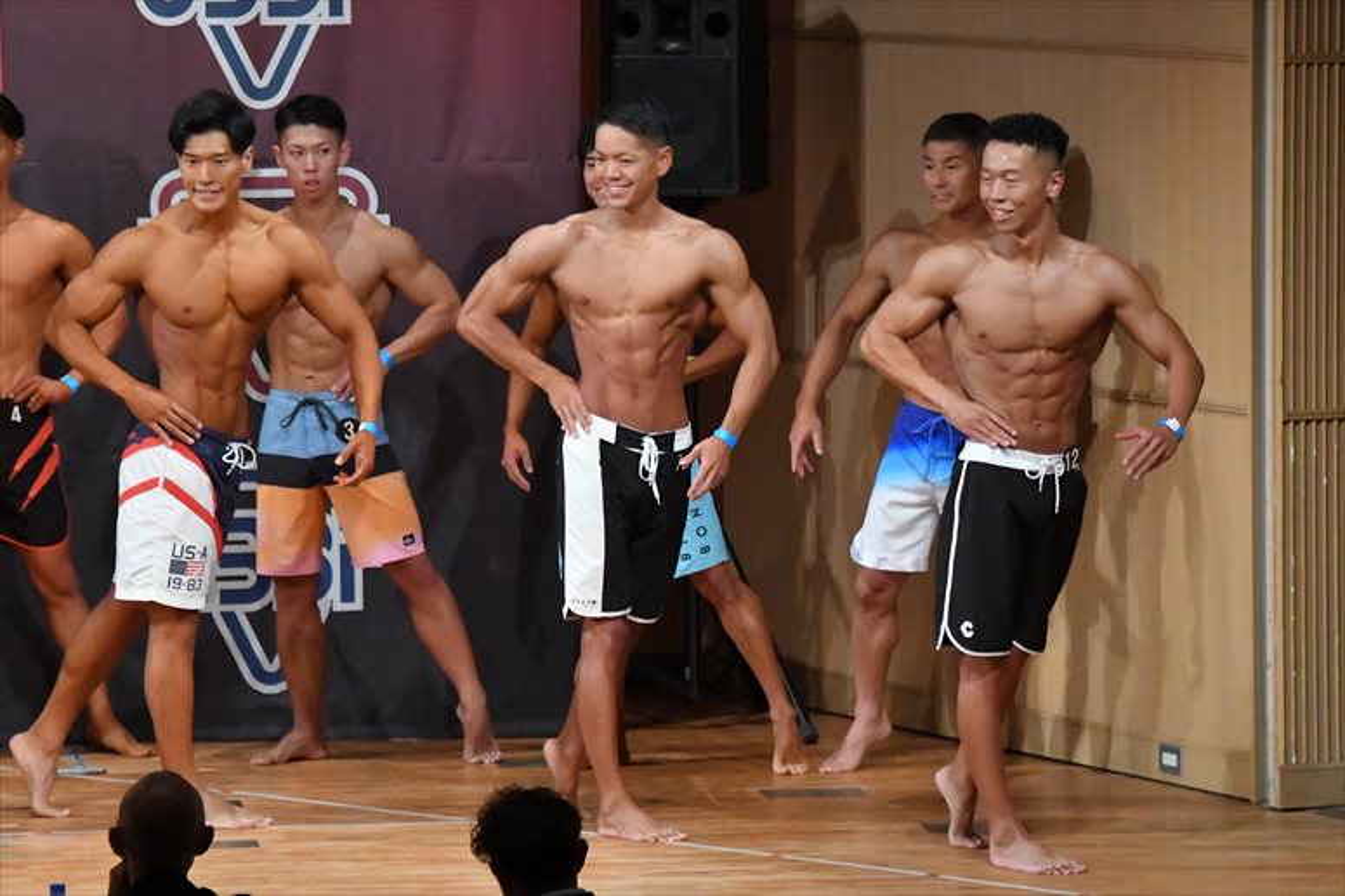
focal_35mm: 255
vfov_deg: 5.4
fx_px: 9523
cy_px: 448
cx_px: 672
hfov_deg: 8.1
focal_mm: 170
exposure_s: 1/400
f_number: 5.6
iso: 10000
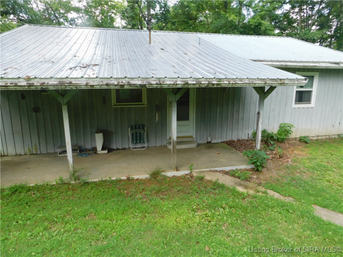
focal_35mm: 23
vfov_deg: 58.9
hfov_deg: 73.9
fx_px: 228
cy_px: 128
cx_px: 172
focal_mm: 4
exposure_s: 1/160
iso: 125
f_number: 3
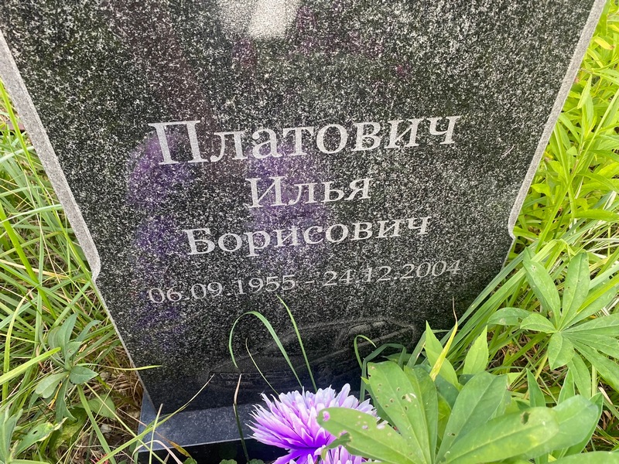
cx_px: 310
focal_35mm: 26
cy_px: 232
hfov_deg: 67.3
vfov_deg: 53.1
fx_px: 465
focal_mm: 4.25
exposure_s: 1/115
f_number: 1.8
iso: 125
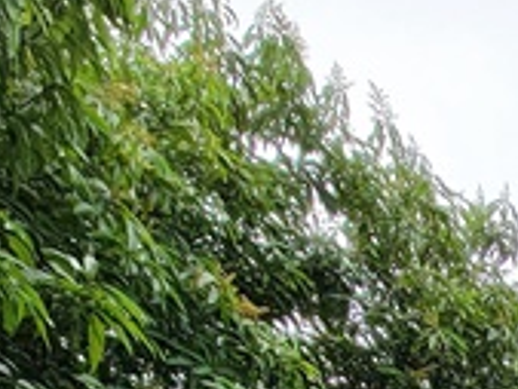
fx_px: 1153
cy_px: 1109
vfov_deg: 11.9
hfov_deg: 17.2
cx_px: 1079
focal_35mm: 77
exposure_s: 1/277
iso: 50
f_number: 2.2
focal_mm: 2.2
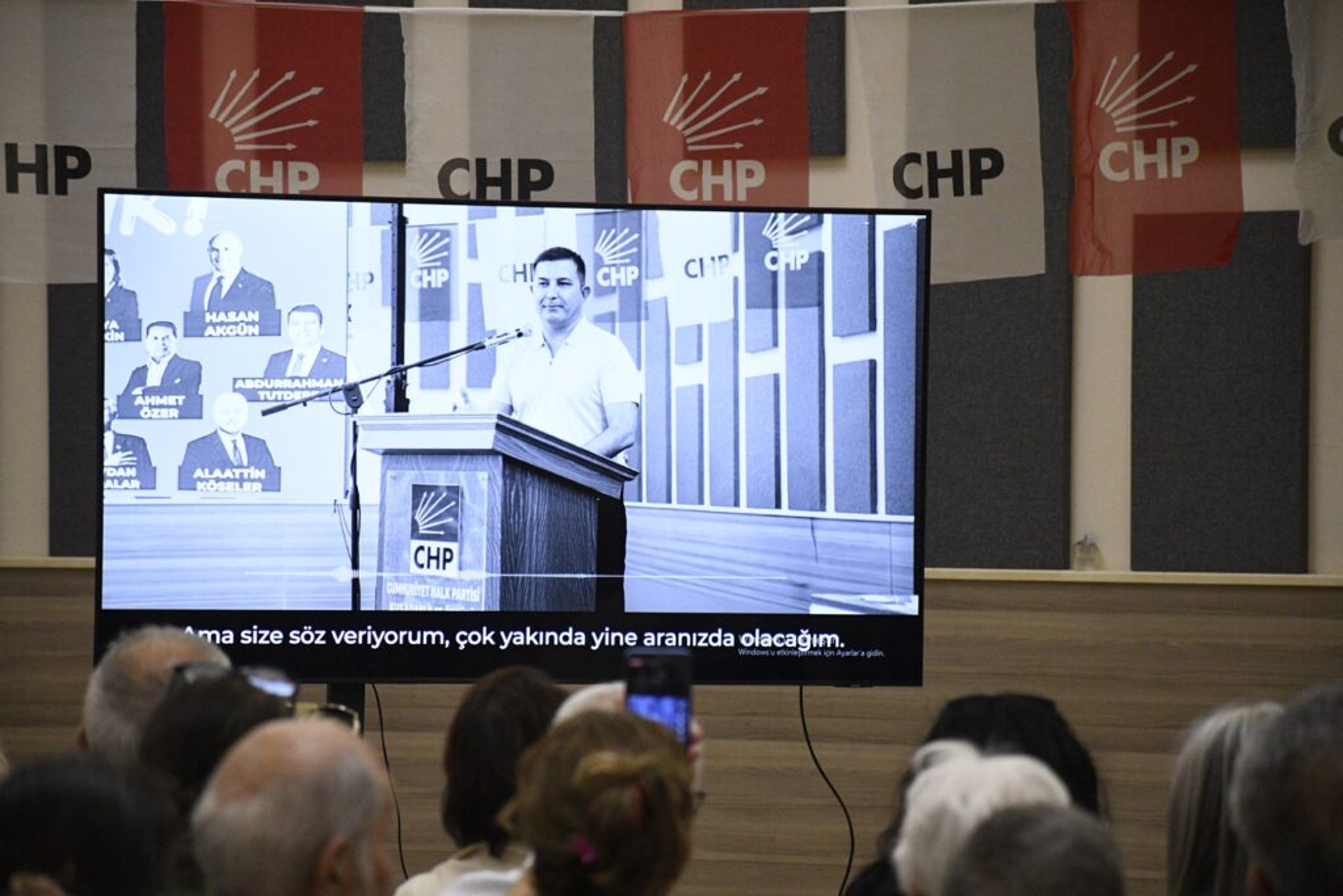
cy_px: 448
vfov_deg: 6.5
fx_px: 7835
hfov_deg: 9.8
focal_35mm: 210
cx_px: 672
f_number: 5.6
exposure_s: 1/250
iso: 4500
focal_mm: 140
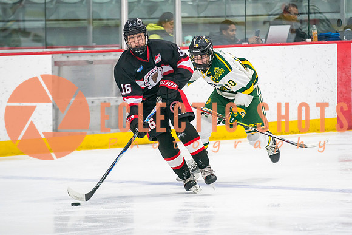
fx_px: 3205
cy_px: 113
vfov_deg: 4.2
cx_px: 207
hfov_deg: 6.3
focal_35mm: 328
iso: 1000
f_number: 2.8
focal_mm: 200
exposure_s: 1/640
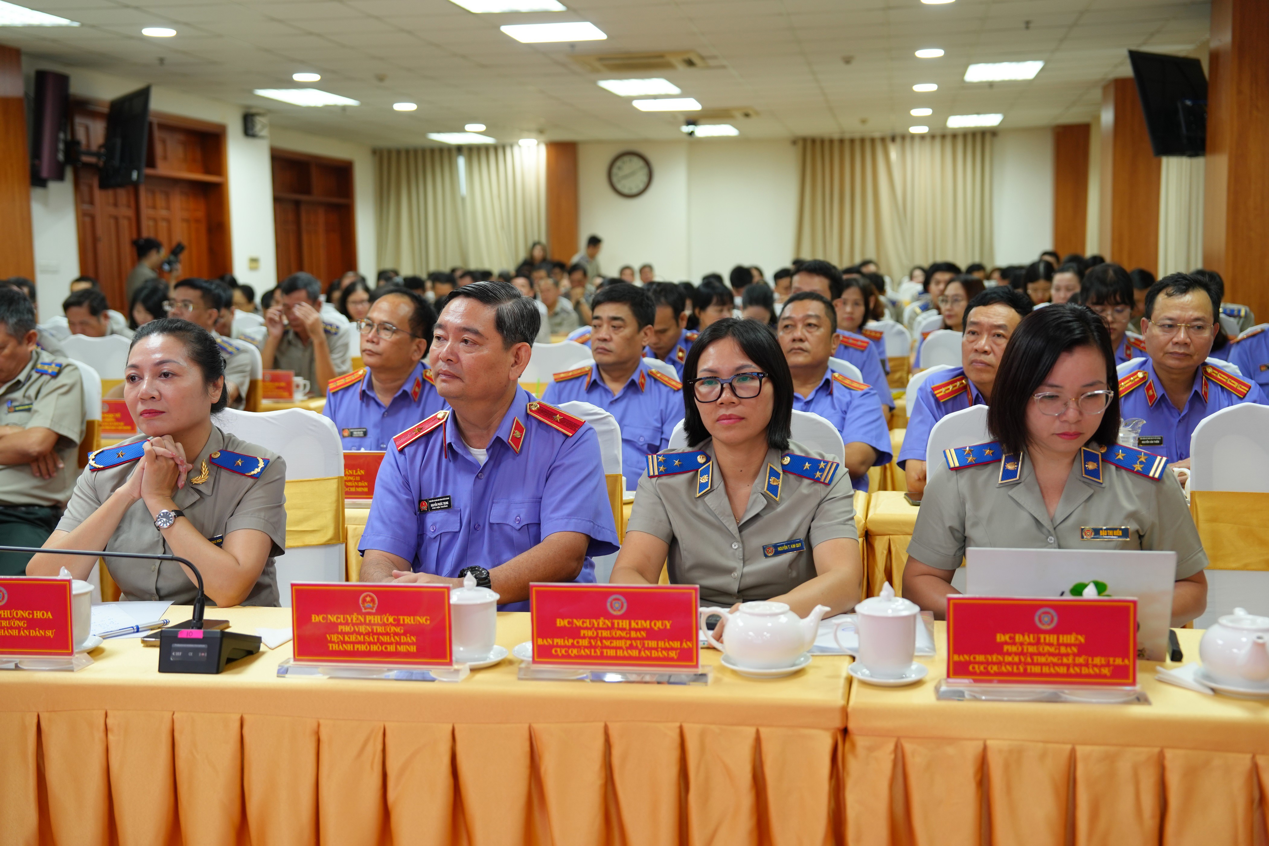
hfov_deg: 45.4
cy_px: 423
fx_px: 1516
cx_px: 634
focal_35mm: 43
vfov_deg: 31.2
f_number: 2.8
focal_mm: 43
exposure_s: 1/125
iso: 400
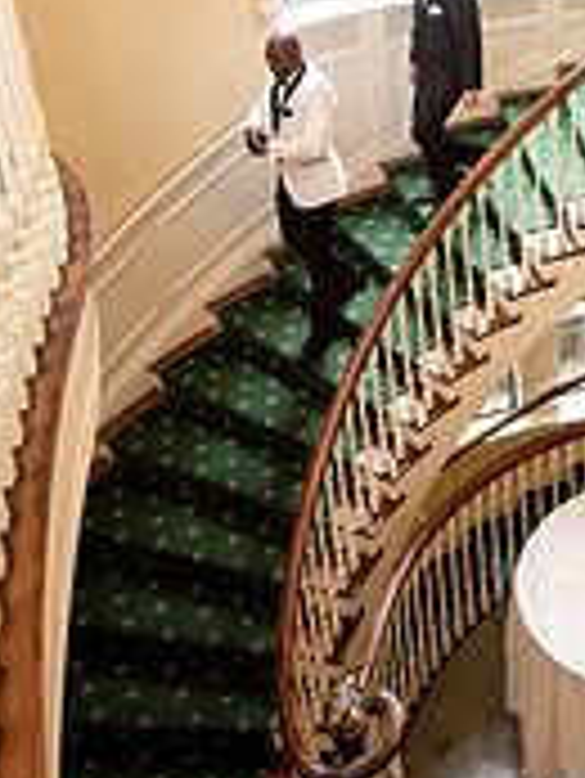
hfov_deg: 27.1
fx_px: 1125
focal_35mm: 50
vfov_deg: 34.4
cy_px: -18
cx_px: 616
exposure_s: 1/125
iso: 1000
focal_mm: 20
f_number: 2.8
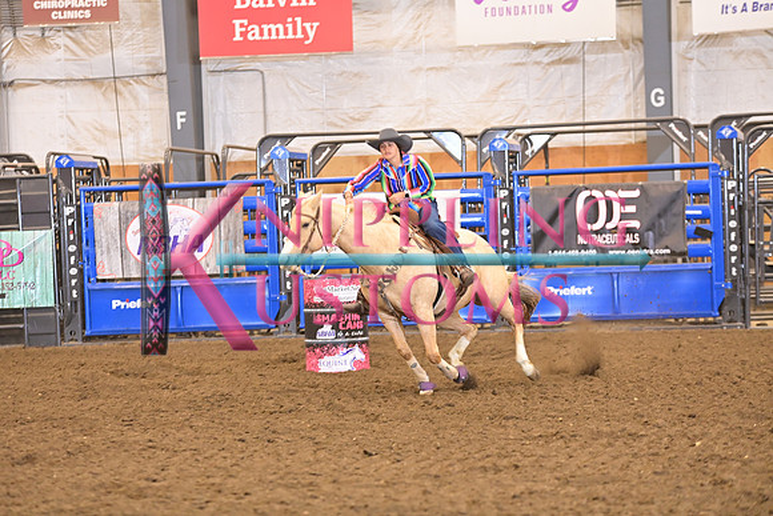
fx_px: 3436
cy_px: 258
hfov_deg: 12.8
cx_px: 386
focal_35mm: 160
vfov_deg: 8.6
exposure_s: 1/250
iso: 2500
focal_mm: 160
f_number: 3.5
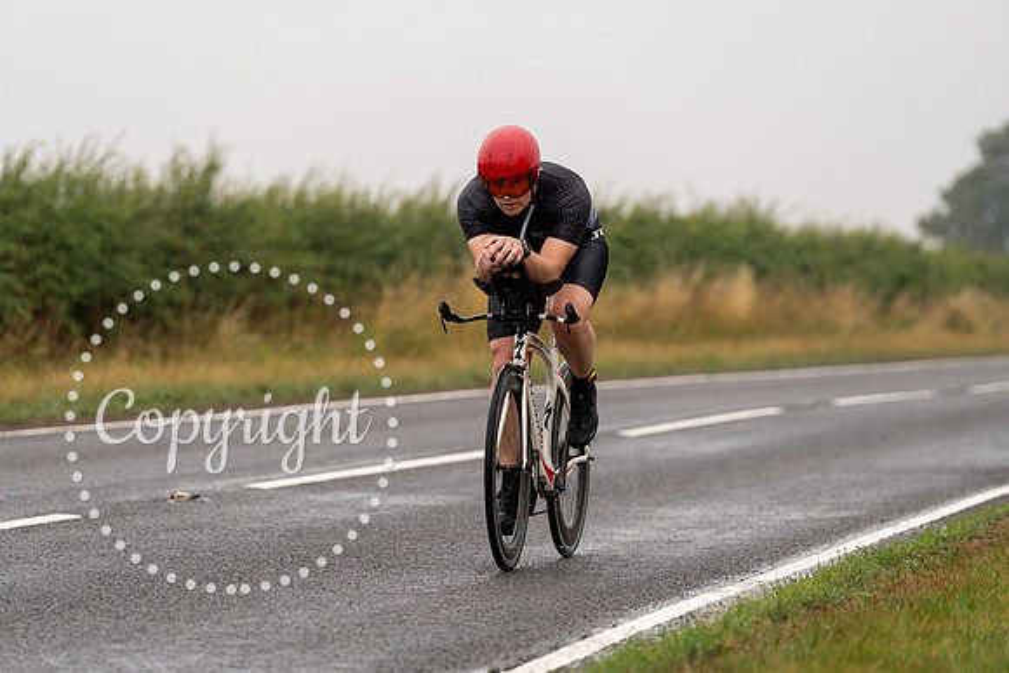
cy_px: 336
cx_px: 504
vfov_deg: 7.3
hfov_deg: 10.9
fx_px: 5270
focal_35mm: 188
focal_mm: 188
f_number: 4
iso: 100
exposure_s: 1/1000
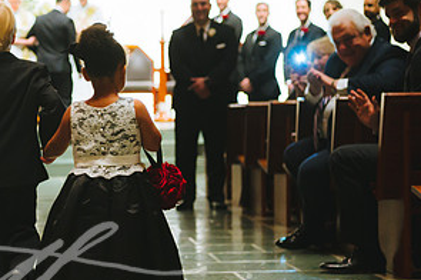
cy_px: 141
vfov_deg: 12.0
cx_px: 36
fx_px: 1332
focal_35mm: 114
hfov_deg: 17.7
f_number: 2.8
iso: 4000
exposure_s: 1/160
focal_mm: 58
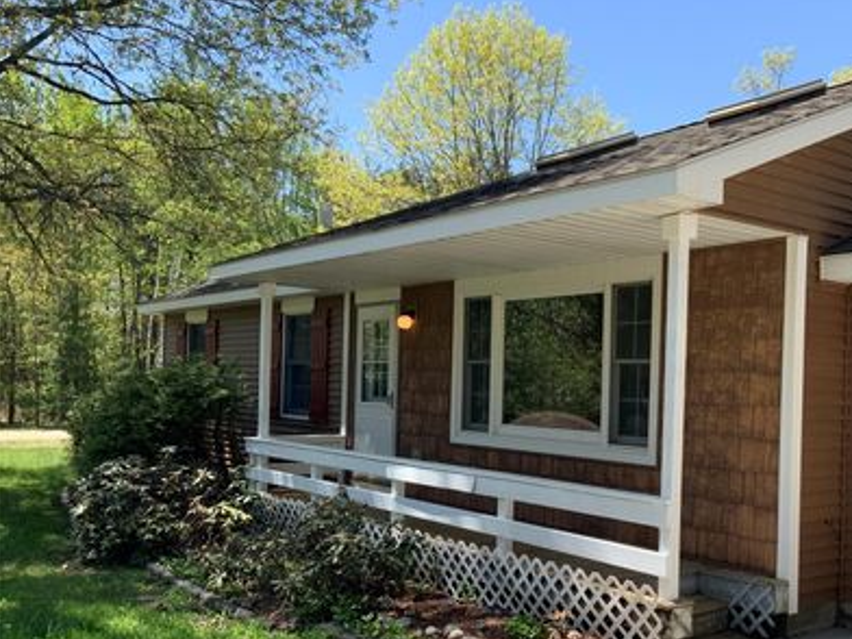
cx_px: 541
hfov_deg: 49.6
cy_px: 392
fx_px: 911
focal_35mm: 37
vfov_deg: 38.5
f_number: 1.8
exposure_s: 1/770
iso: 16
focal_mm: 3
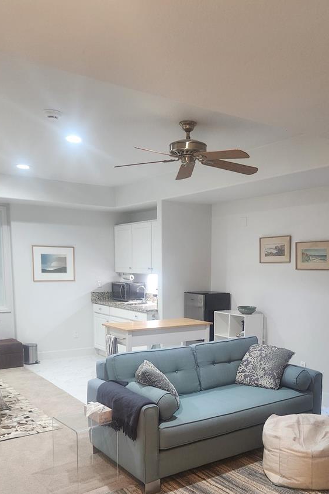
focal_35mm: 34
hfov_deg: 38.6
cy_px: 328
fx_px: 466
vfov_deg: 54.7
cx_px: 209
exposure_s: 1/120
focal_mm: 5.4
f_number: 1.8
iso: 400
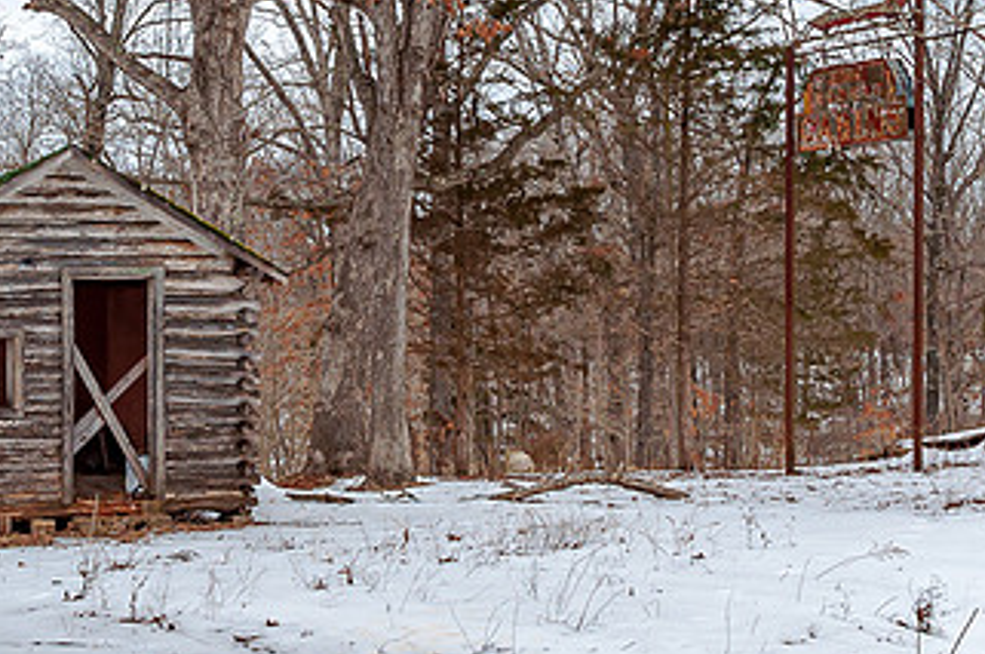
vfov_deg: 17.8
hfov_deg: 26.7
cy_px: 177
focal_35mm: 76
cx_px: 485
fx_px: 2076
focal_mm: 18
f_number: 10
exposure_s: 1/100
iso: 200
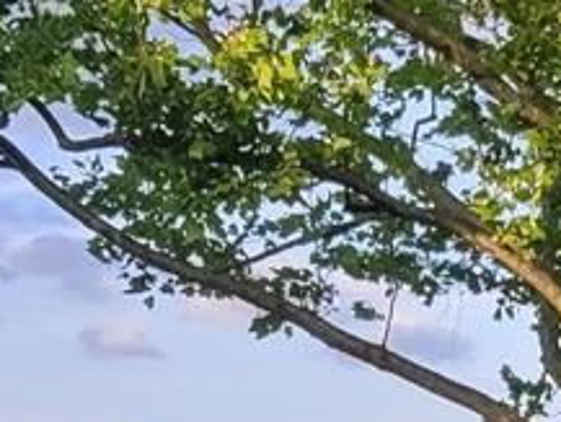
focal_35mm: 96
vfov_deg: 14.9
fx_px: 1557
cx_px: 600
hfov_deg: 19.6
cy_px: 518
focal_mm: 2.2
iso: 64
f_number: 2.2
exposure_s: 1/432
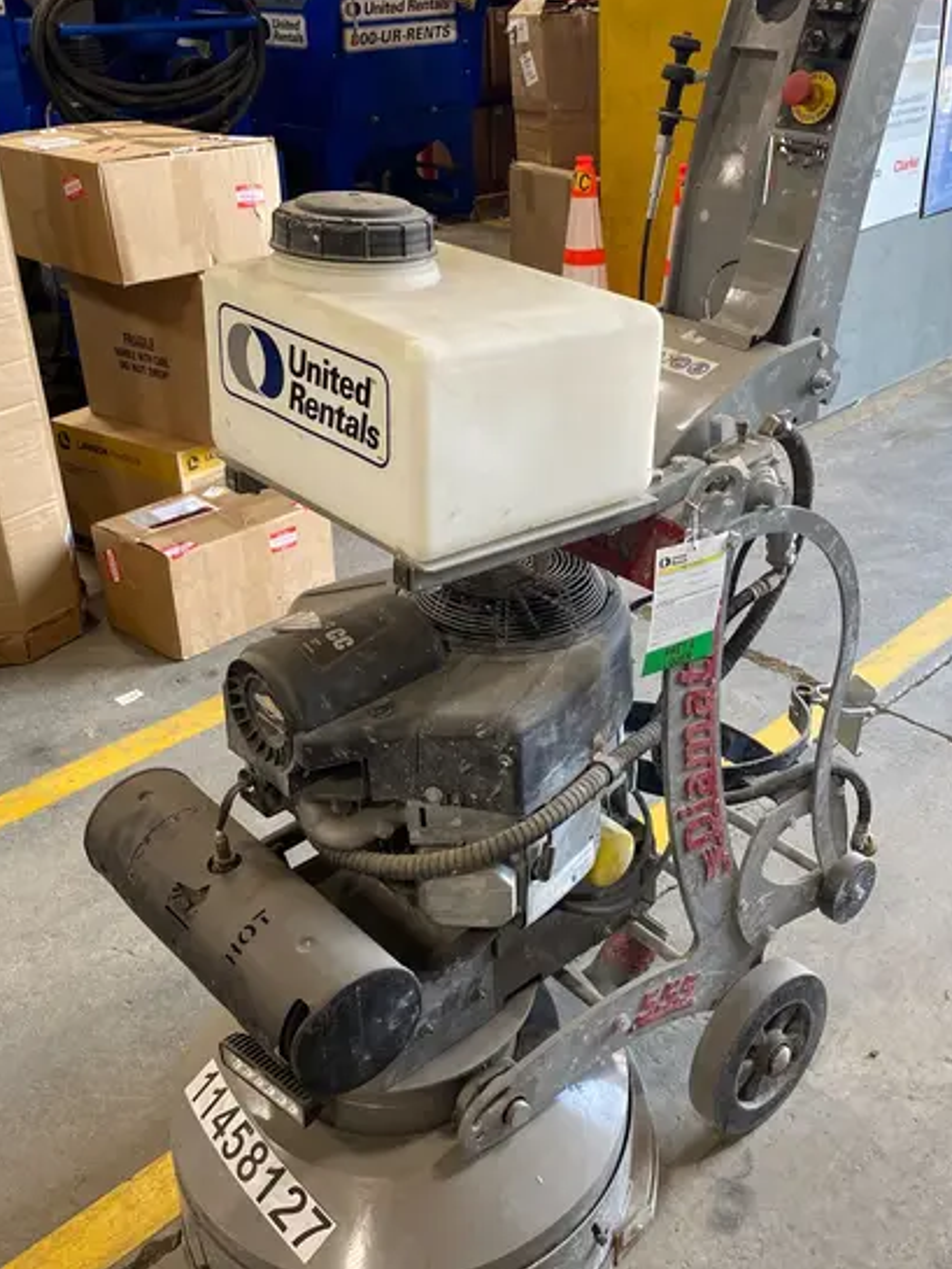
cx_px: 552
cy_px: 558
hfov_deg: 40.6
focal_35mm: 35
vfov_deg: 52.5
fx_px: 1283
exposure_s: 1/89
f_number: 1.8
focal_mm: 4.25
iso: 125
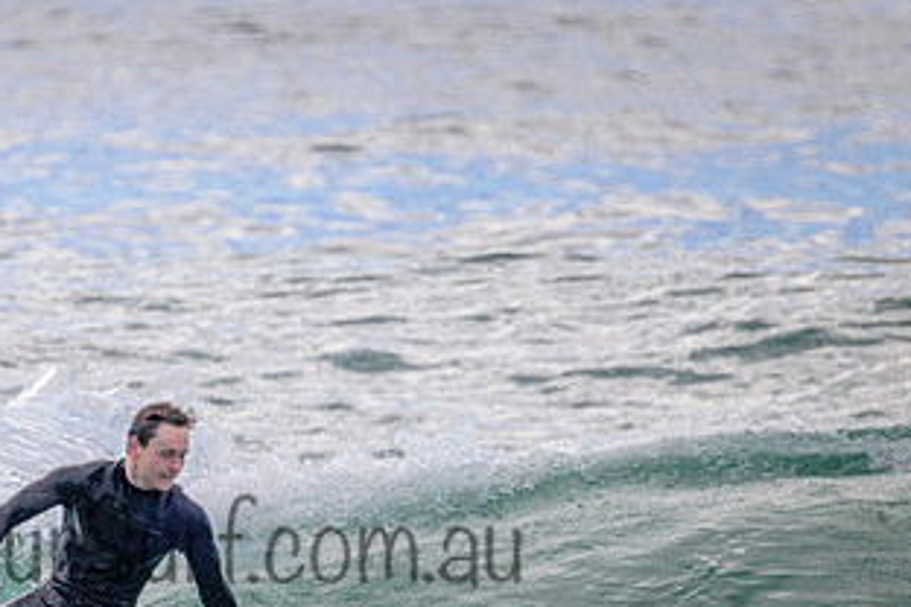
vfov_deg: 0.9
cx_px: 213
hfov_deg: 1.4
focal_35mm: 1489
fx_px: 37677
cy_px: 515
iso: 1600
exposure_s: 1/2000
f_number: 13
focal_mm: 800
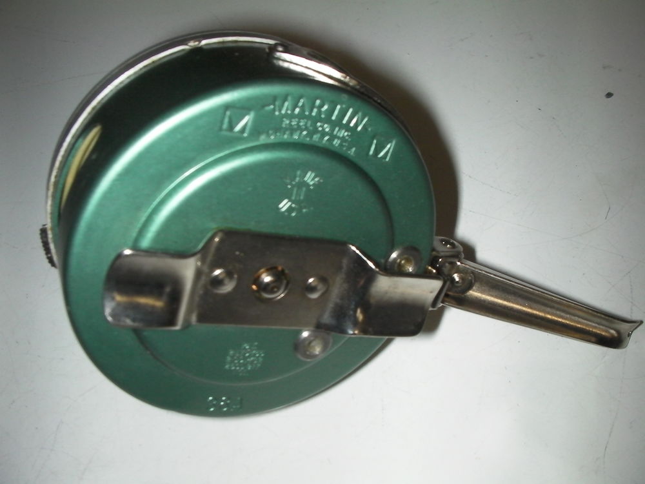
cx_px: 322
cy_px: 242
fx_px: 708
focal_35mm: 38
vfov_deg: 37.7
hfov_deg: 49.0
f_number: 5.6
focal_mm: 6.3
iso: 200
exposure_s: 1/30
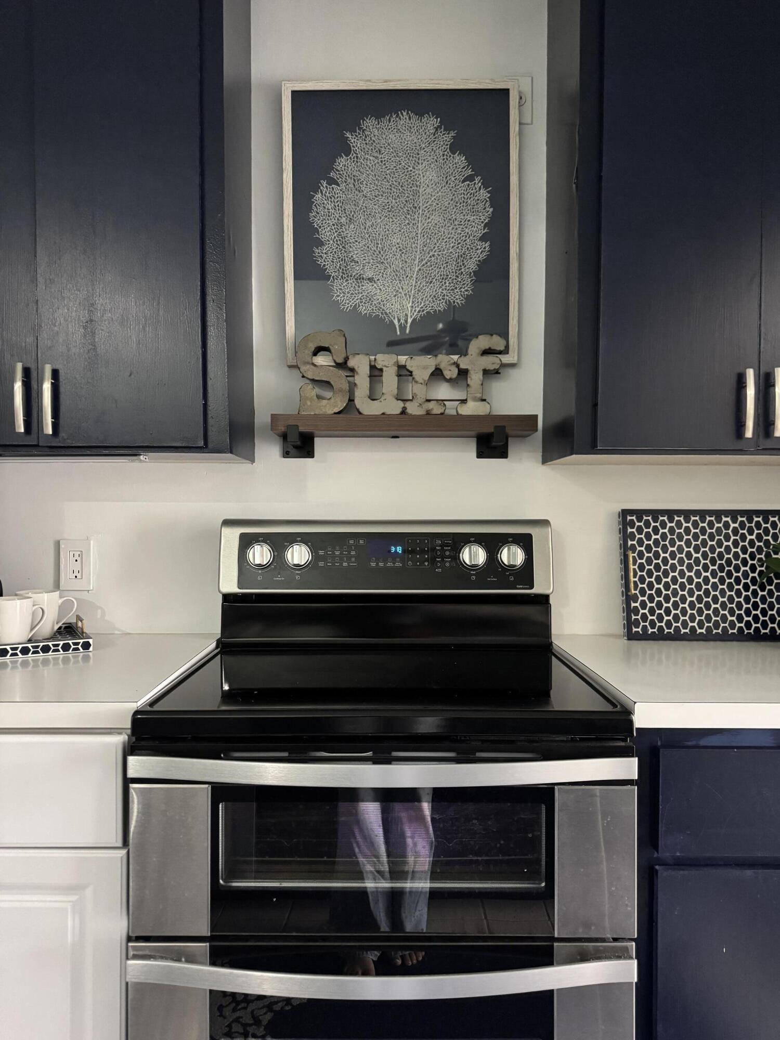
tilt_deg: -1.3
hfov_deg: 56.8
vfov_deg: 71.6
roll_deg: -0.4
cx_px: 390
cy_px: 520
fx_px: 721
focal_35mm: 24
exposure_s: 1/39
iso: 1000
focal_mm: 6.76
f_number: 1.78
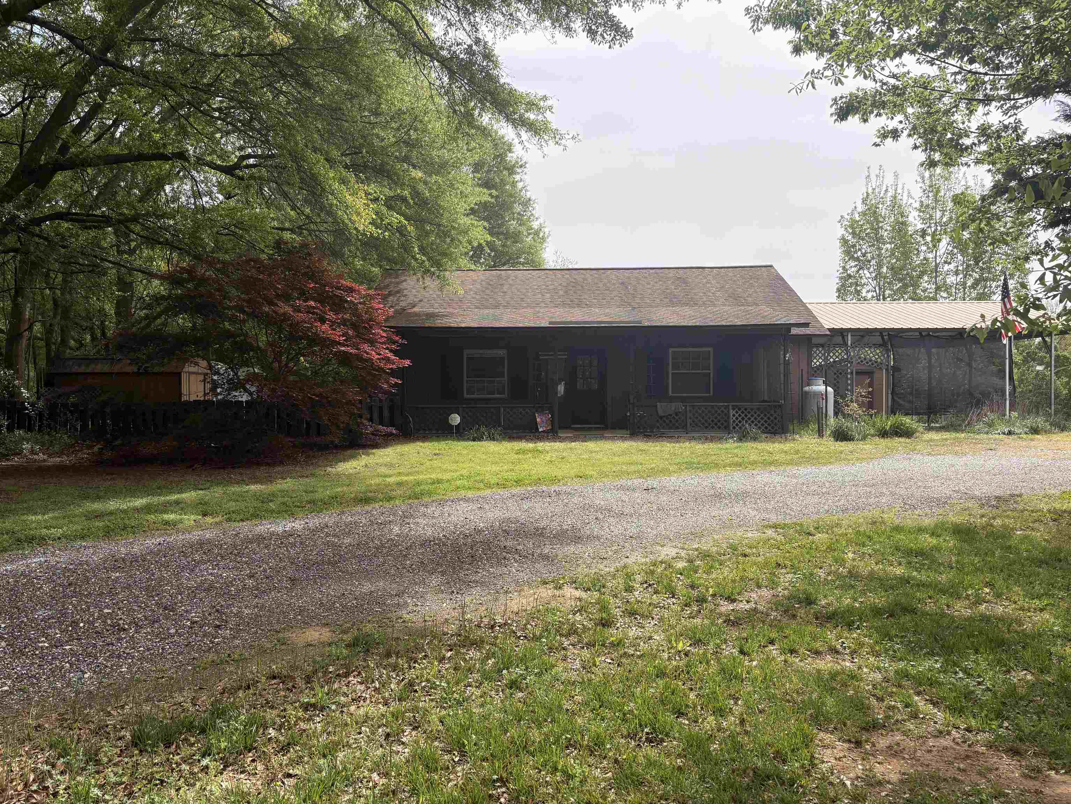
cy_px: 402
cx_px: 536
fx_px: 804
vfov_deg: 53.1
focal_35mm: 26
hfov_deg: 67.3
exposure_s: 1/2538
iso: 64
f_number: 1.6
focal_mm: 5.96
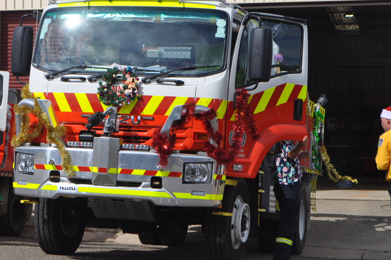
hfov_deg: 18.8
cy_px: 101
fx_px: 1179
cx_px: 136
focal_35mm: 109
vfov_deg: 12.6
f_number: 9
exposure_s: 1/640
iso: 200
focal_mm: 55
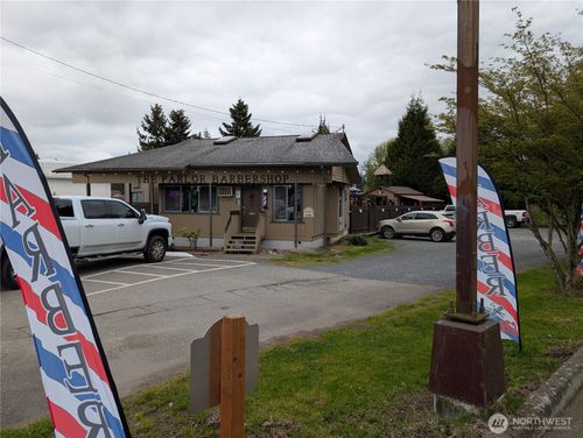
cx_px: 292
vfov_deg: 56.9
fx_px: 405
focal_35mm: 24
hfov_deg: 71.5
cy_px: 219
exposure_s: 1/618
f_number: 1.68
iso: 22
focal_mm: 6.9
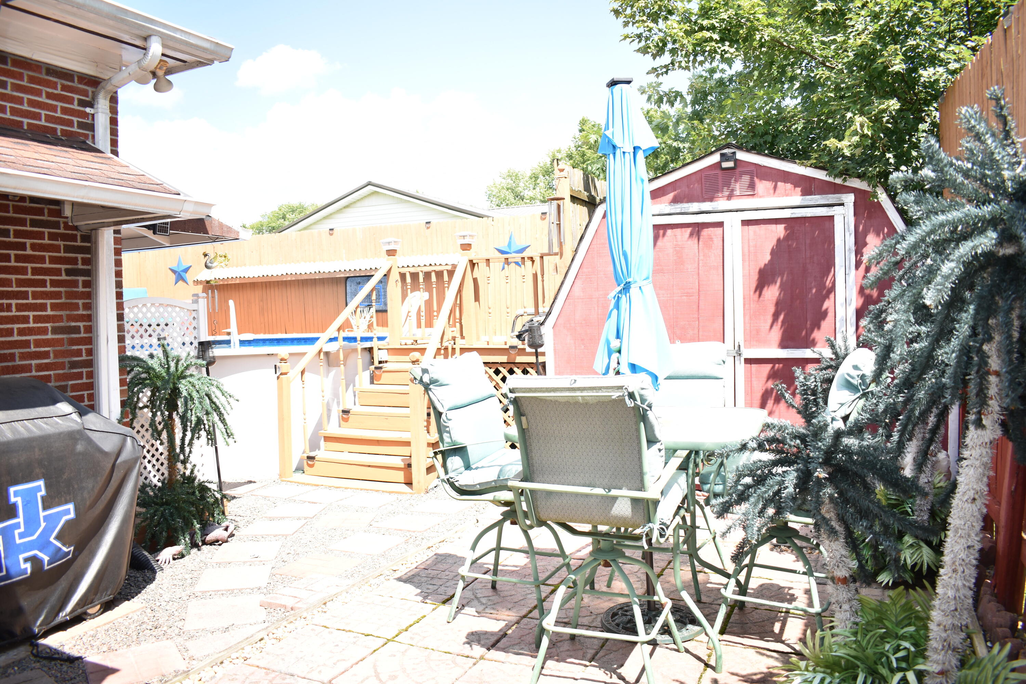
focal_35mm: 27
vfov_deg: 47.9
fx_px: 769
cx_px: 513
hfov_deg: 67.4
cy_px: 342
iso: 100
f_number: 3.5
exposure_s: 1/200
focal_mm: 18
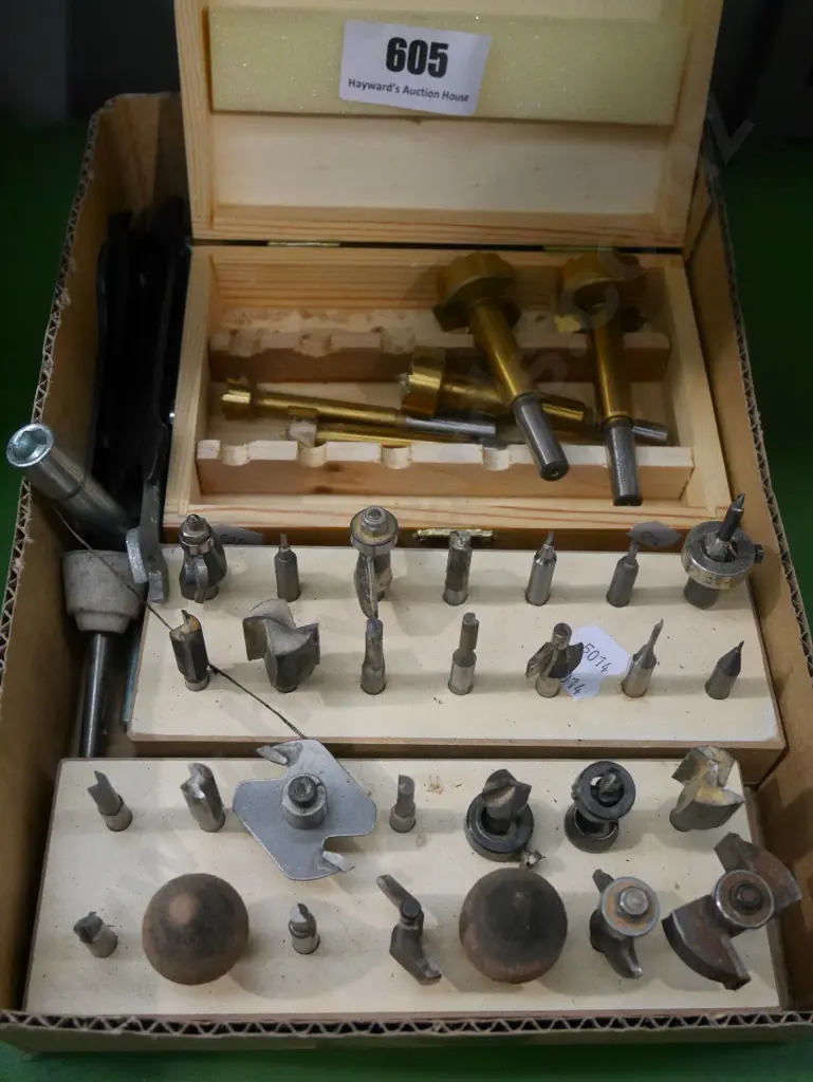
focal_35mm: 36
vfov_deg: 51.3
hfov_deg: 39.7
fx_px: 1126
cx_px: 406
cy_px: 541
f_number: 4.2
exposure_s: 1/100
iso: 3200
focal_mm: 18
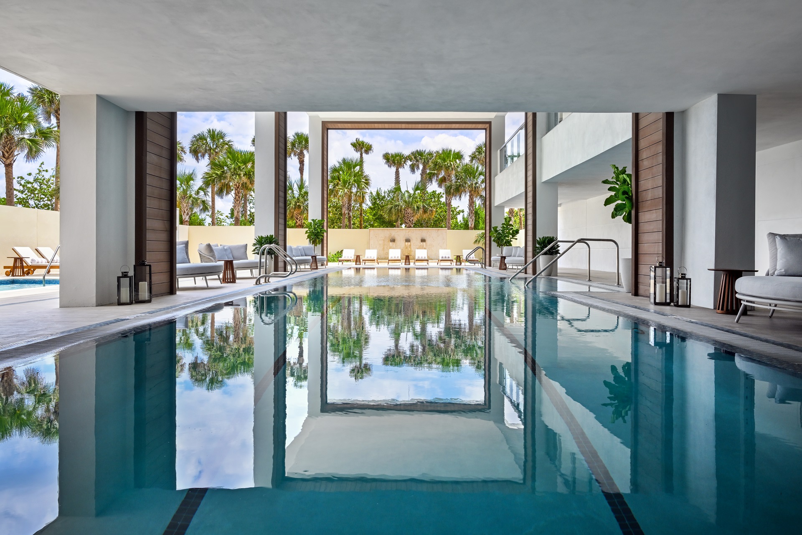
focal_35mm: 24
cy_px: 268
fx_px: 535
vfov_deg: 53.1
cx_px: 401
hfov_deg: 73.7
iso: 250
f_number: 16
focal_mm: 24
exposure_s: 1/25
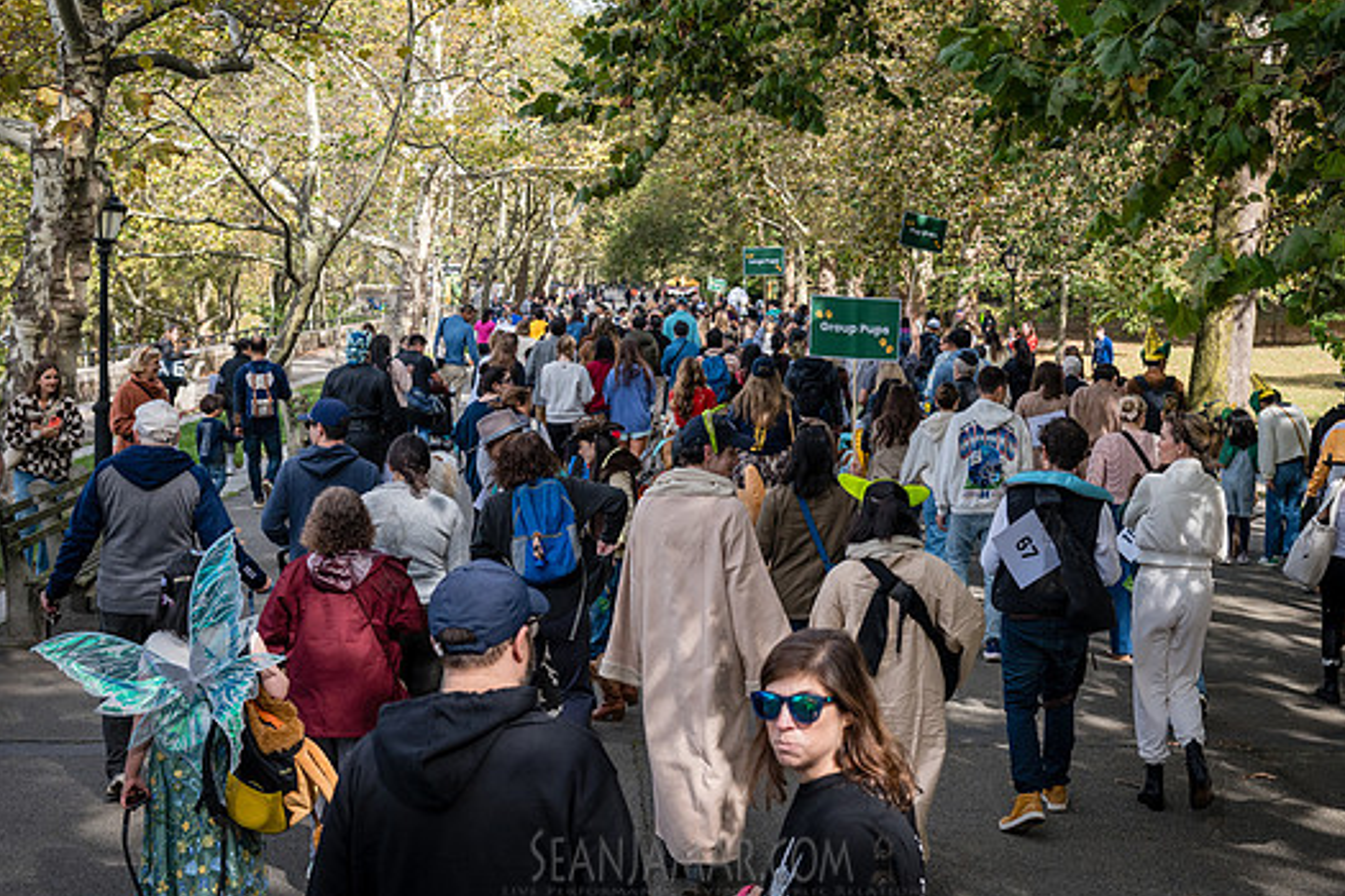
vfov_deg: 25.5
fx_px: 1980
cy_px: 425
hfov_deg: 37.5
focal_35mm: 53
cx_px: 720
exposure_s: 1/1250
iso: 1000
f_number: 5
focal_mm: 48
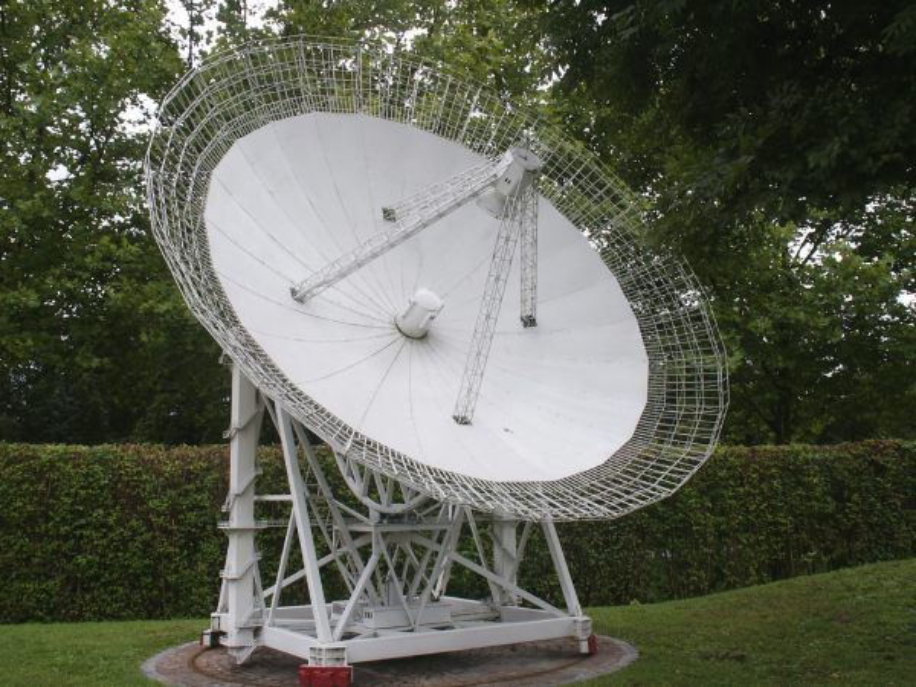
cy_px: 344
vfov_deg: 40.7
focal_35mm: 35
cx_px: 458
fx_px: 926
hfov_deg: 52.6
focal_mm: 7.18
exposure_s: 1/90
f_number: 6.7
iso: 64
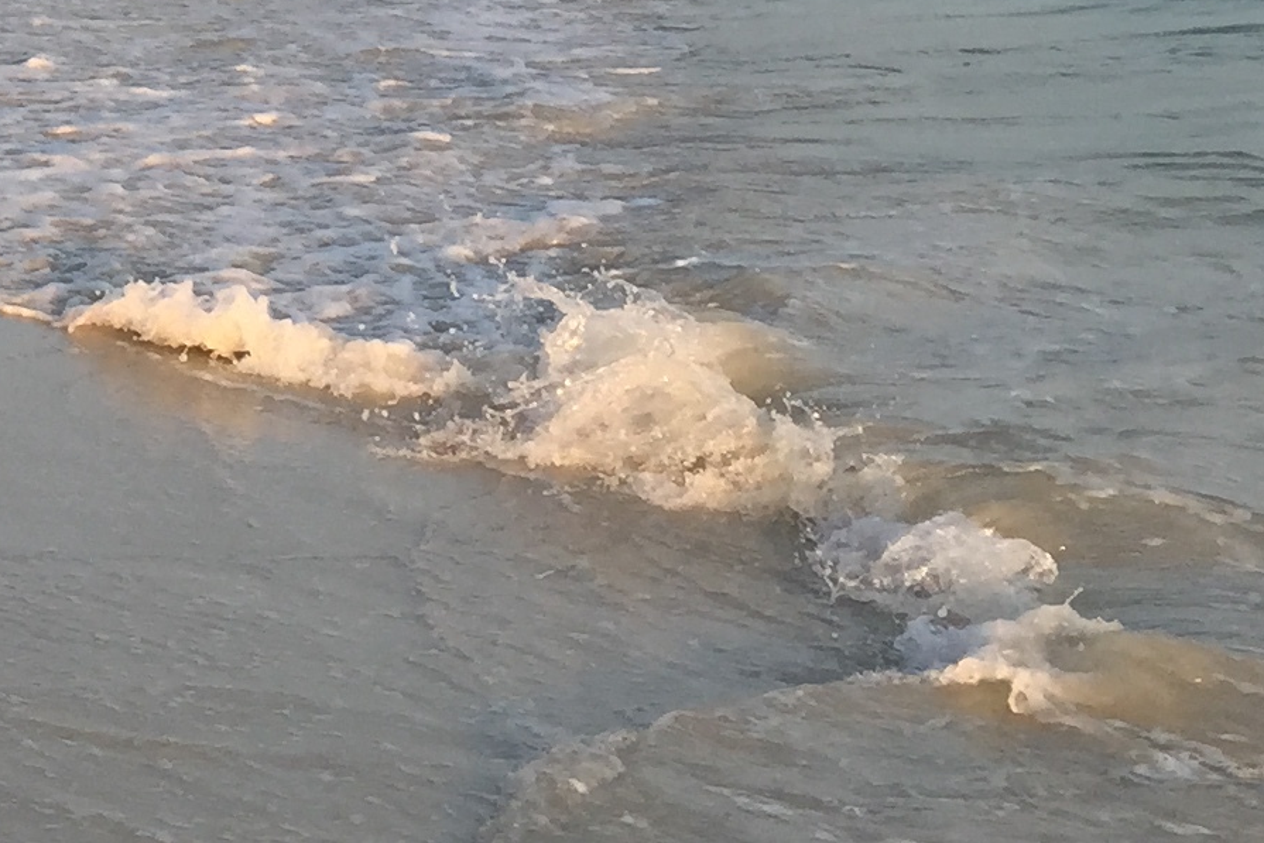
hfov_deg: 16.9
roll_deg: +0.0
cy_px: -456
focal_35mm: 110
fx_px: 3863
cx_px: -626
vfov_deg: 11.9
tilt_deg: -1.6
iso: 32
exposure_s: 1/618
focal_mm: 4.15
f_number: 2.2
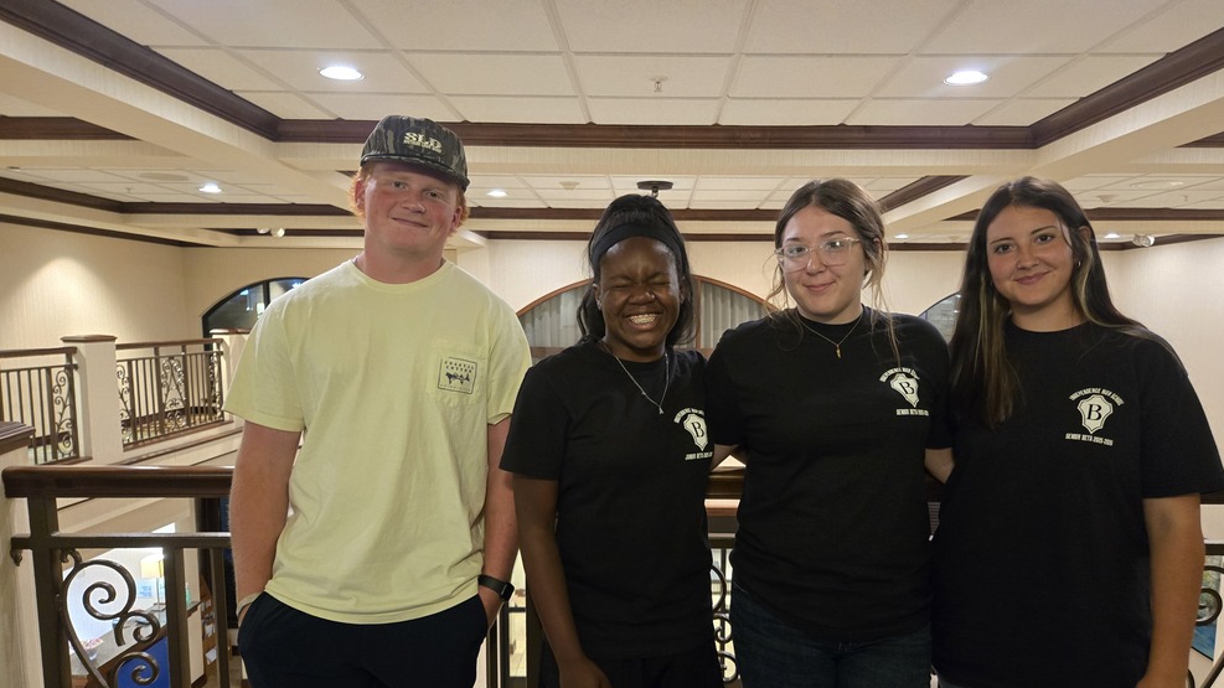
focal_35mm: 26
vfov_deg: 44.1
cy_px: 424
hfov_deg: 71.9
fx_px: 844
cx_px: 634
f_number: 1.8
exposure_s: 1/60
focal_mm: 5.4
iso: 1000
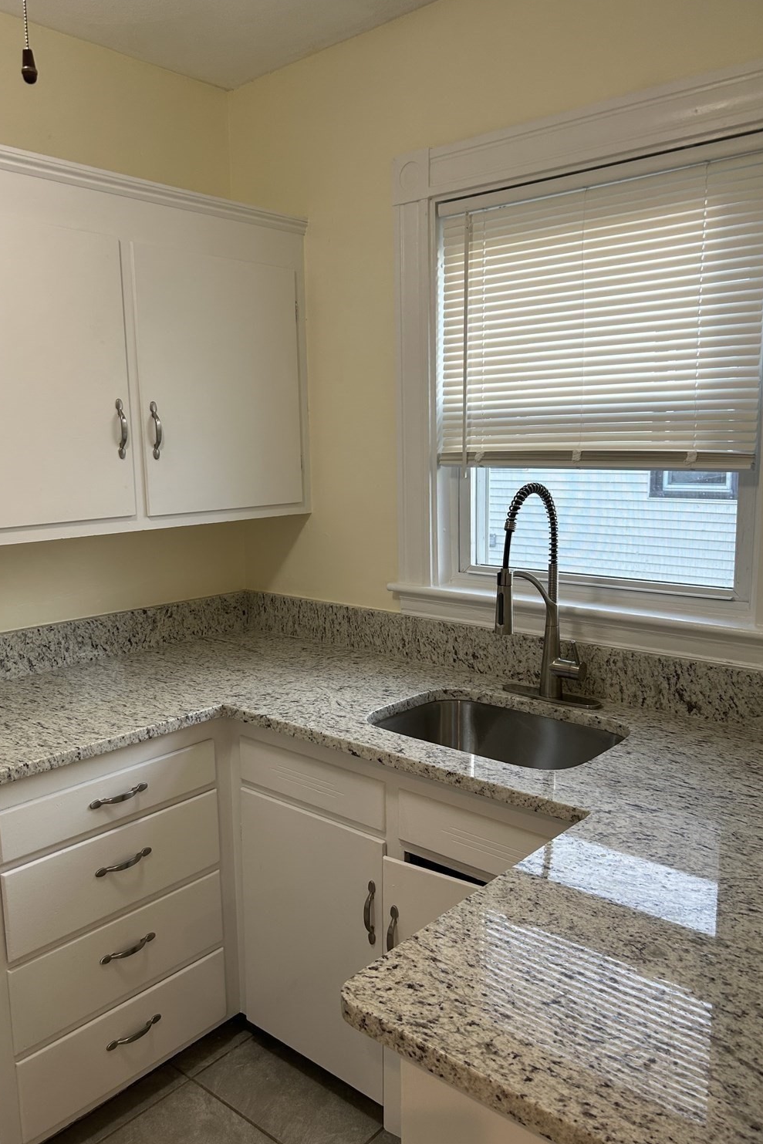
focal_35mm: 28
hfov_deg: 46.4
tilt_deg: -8.0
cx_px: 350
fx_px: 890
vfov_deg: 65.5
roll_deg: +1.7
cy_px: 569
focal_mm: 5.7
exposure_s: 1/60
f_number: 1.5
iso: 80
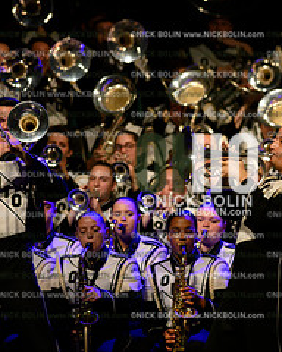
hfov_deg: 2.9
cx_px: 197
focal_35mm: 528
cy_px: 175
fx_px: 5508
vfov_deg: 3.7
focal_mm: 300
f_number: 4
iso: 6400
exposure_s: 1/500
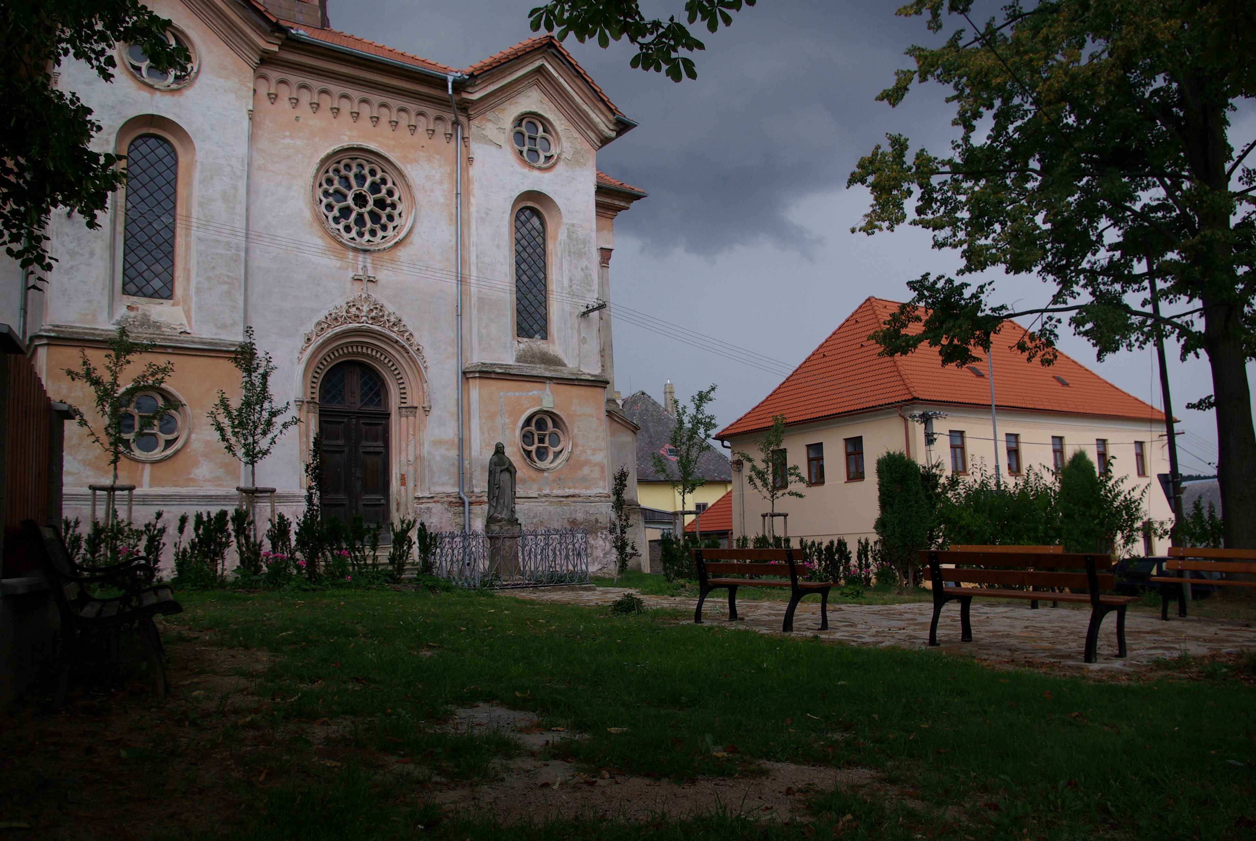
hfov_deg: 67.3
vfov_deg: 48.0
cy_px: 420
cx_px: 628
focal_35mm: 27
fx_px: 943
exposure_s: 1/350
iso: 200
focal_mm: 18
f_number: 5.6
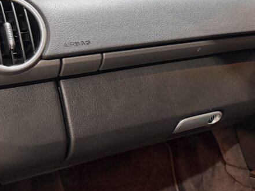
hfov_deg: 33.0
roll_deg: -0.3
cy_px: 59
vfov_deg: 25.9
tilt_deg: -12.6
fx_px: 412
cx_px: 218
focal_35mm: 56
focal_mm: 6.76
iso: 640
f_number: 1.78
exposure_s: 1/33
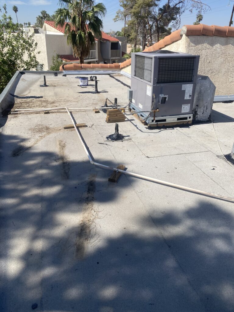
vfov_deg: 67.3
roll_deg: -2.3
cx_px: 117
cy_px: 156
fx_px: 234
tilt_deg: -24.7
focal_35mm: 26
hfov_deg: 53.1
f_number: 1.8
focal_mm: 4.25
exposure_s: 1/3731
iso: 32
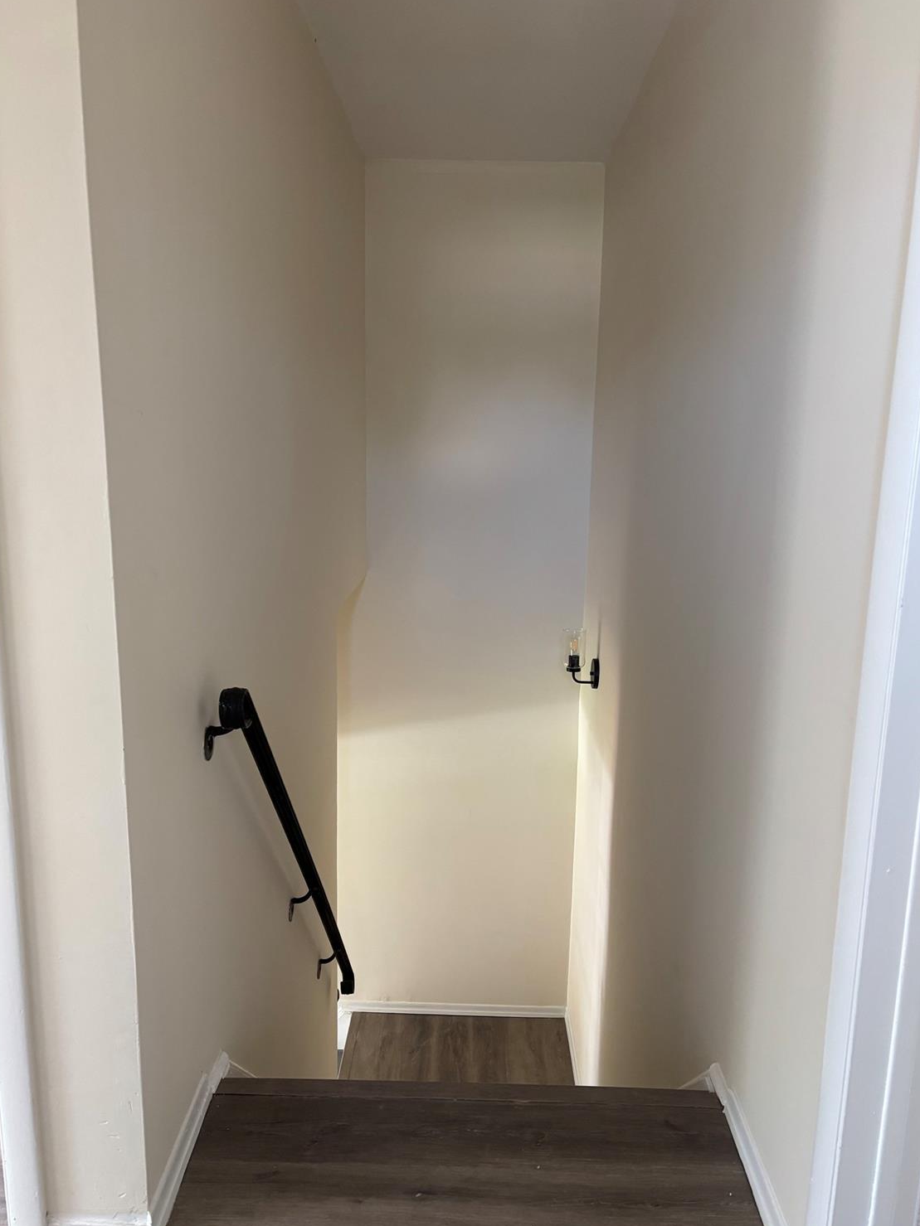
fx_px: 957
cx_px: 471
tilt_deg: -13.3
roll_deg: -1.3
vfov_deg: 65.3
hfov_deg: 51.3
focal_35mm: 27
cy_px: 627
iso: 200
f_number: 1.6
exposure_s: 1/60
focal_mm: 5.96
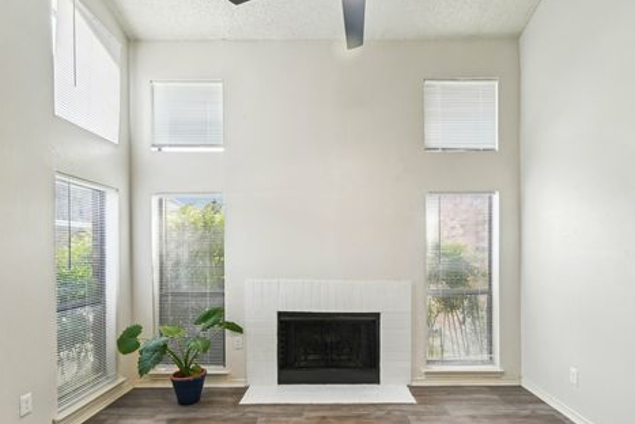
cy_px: 246
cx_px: 330
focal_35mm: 19
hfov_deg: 88.0
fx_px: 328
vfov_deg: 65.3
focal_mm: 15.5
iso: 400
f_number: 8
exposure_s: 1/25
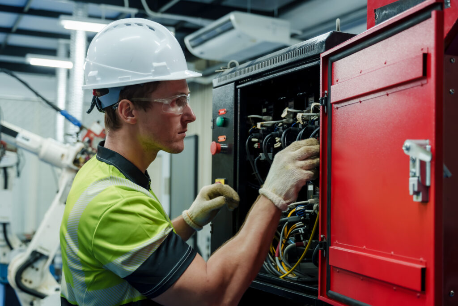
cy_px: 153
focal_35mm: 48
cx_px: 229
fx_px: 611
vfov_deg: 28.1
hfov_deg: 41.1
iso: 1600
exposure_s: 1/100
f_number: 4
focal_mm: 48
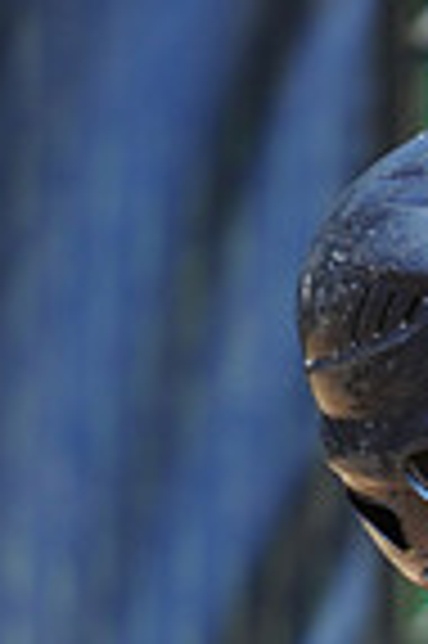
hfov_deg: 0.8
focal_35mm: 1823
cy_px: 946
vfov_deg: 1.1
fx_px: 32587
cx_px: 822
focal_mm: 300
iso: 200
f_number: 4
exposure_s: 1/1000
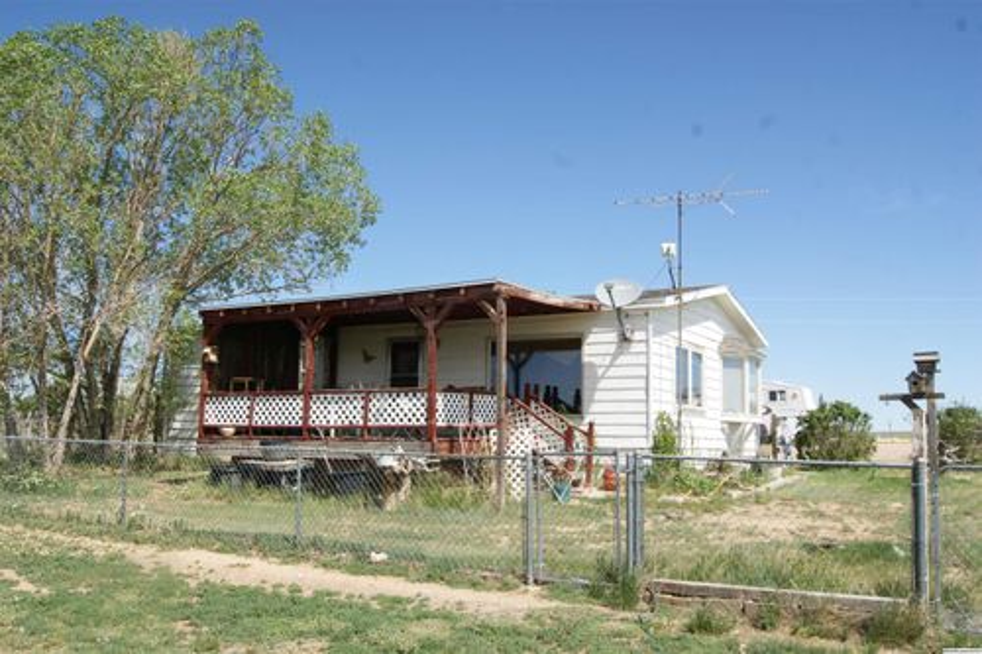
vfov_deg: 39.9
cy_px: 327
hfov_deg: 57.2
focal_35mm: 33
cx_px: 491
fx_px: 900
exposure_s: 1/160
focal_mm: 22
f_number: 13
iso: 100
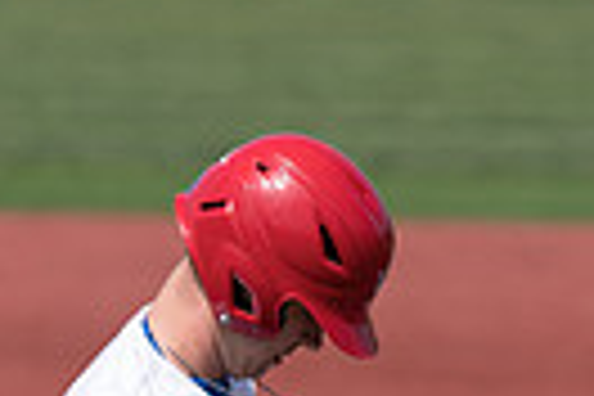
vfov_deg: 1.8
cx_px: 174
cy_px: 735
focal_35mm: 779
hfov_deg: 2.6
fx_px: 12852
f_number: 3.2
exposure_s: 1/2000
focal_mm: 132
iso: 100
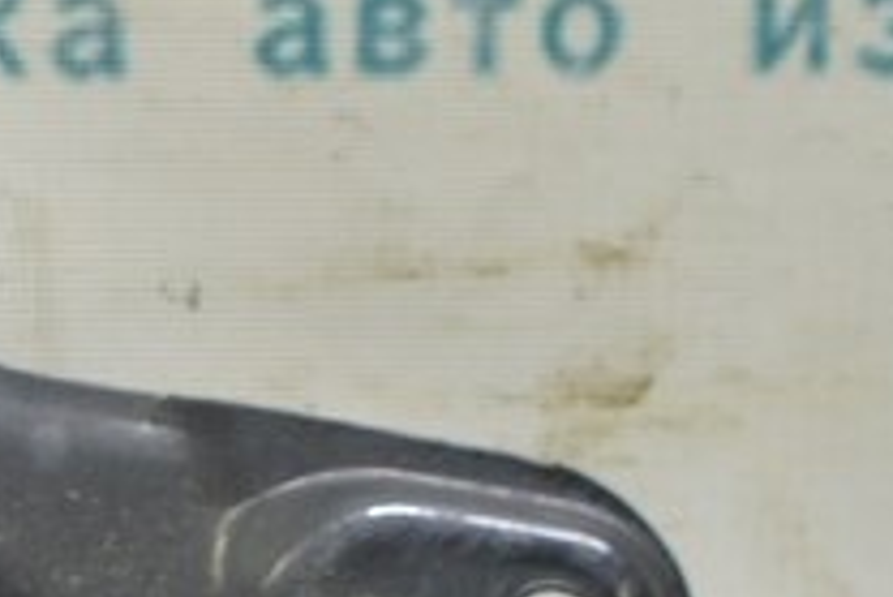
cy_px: 973
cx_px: -1138
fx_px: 7322
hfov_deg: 6.7
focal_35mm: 295
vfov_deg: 4.6
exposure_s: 1/20
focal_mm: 40
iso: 400
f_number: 5.6
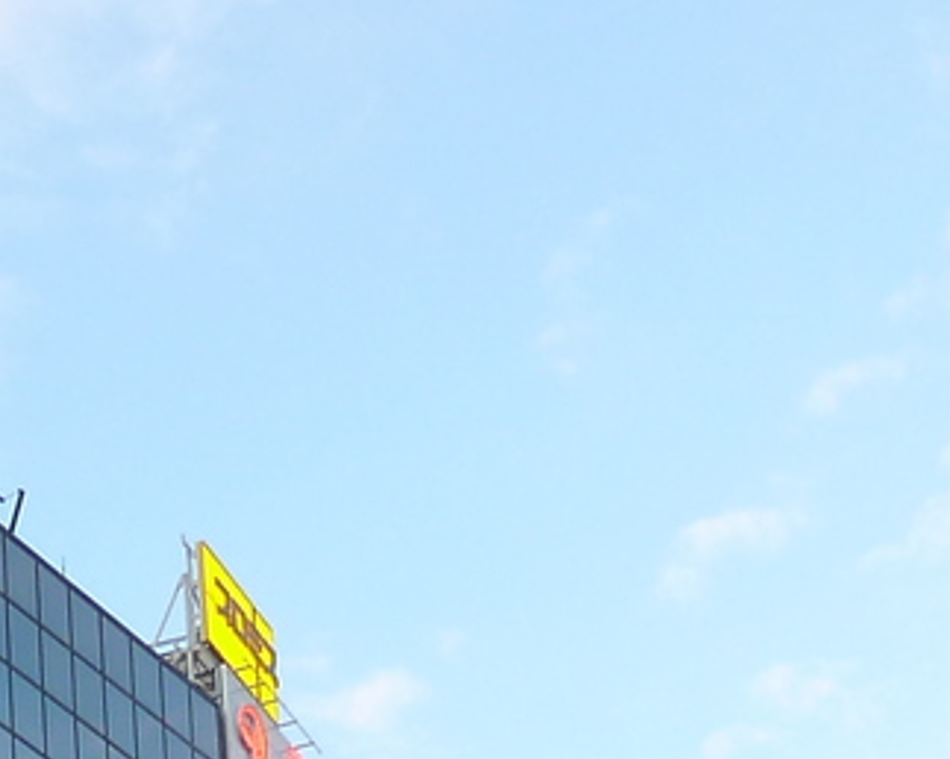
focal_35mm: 121
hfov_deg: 15.0
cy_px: 1724
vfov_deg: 11.0
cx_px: -368
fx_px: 3400
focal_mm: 4.1
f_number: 3.3
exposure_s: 1/60
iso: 125
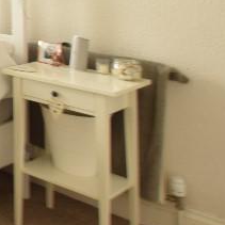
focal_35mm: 62
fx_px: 456
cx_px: -257
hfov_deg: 17.2
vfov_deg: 24.3
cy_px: -67
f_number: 4.5
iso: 100
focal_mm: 10
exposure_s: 1/8
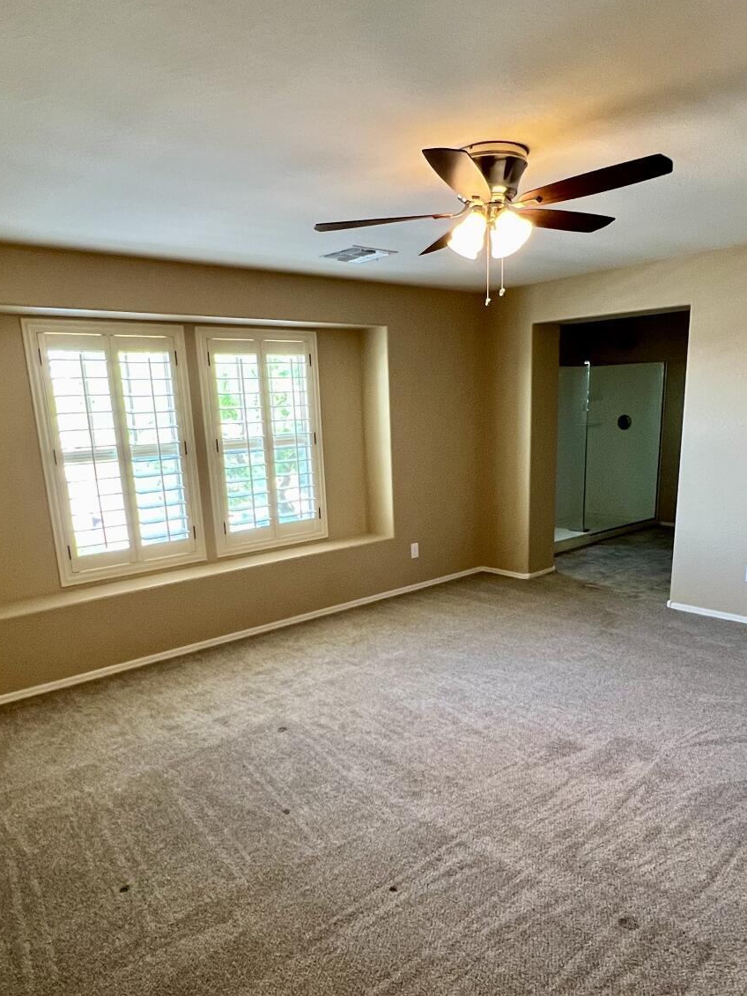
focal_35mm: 23
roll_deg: +3.2
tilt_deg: -13.6
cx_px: 374
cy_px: 587
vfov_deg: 73.3
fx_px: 662
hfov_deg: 58.9
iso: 320
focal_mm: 1.57
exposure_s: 1/60
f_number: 1.8
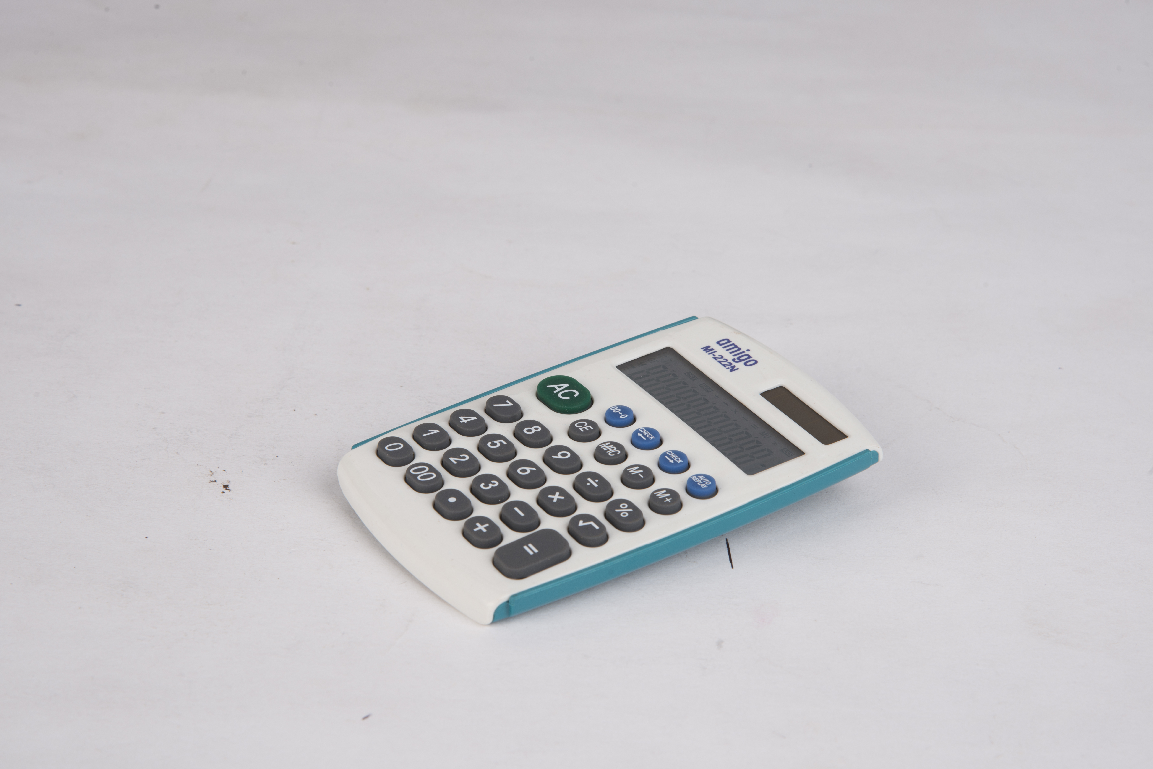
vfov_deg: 12.2
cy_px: 384
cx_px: 576
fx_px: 3588
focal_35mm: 112
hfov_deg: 18.3
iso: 100
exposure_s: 1/125
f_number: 14
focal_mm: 112
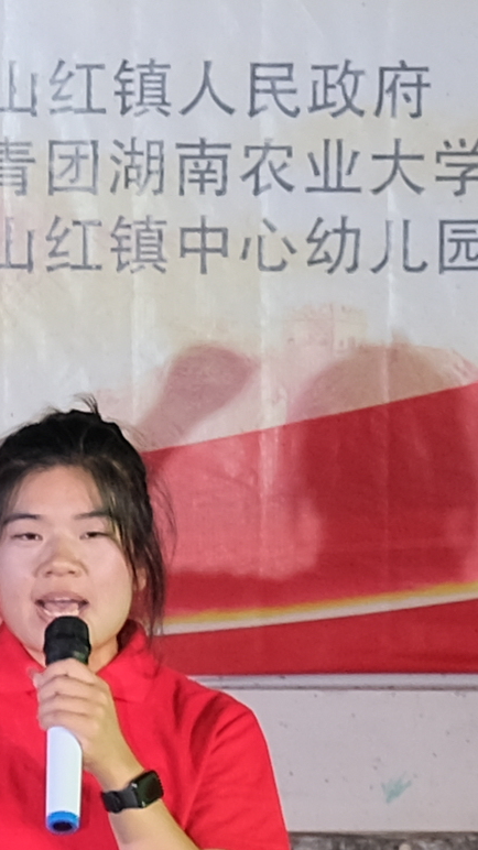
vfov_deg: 3.7
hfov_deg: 2.1
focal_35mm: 584
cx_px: -569
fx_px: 13165
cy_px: -361
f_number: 4.5
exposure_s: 1/60
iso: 320
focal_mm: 46.3
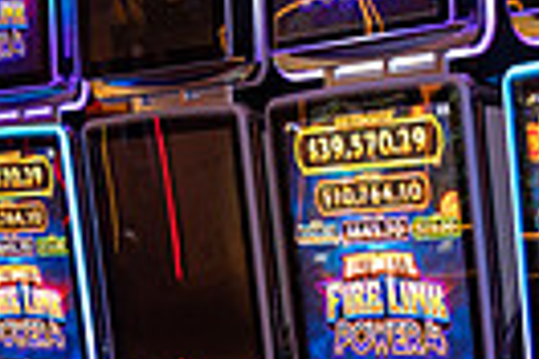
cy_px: 649
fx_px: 2201
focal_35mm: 147
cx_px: 249
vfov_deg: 8.9
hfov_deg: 14.0
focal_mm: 33.5
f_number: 4.8
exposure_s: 1/60
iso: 1400
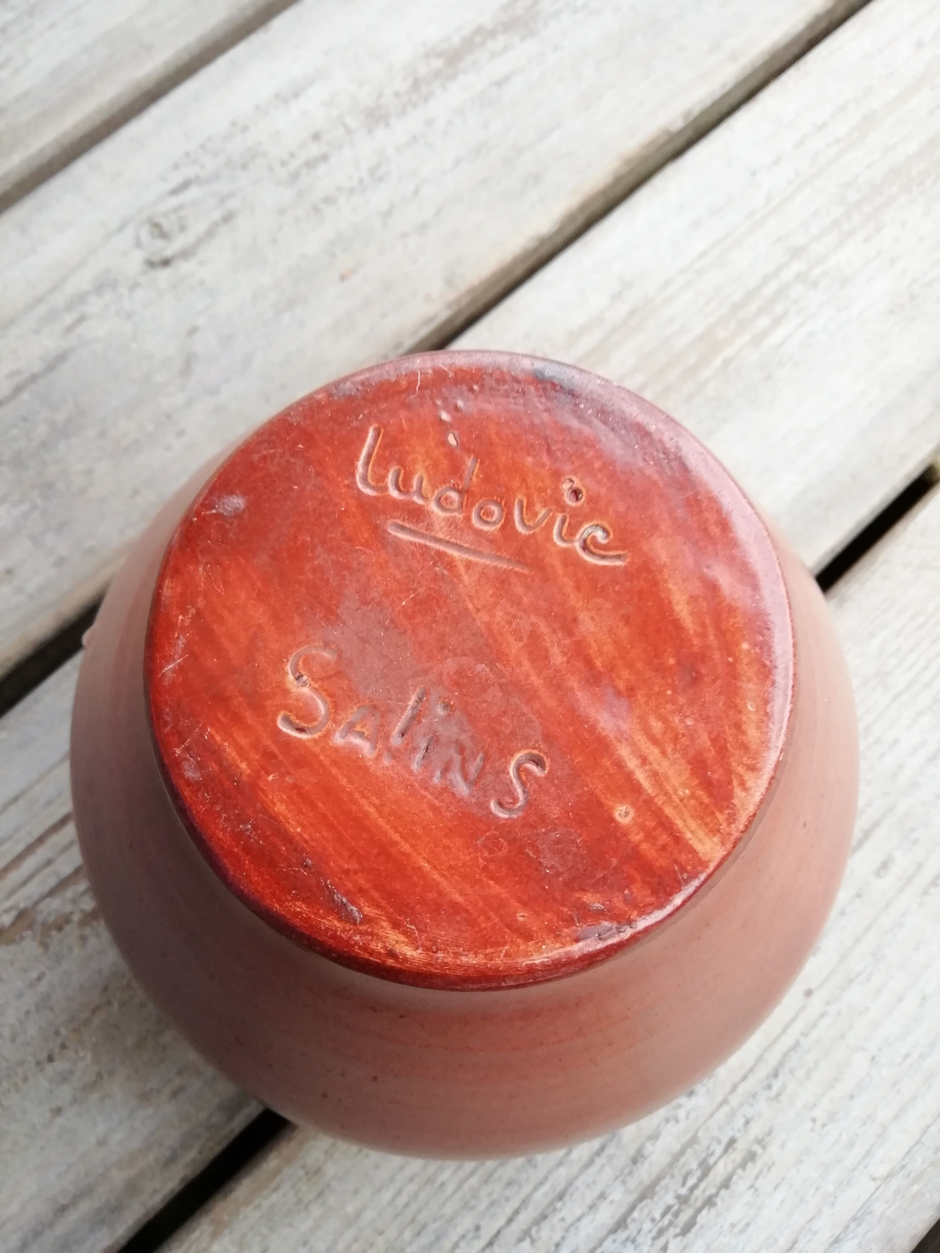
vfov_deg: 67.3
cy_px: 626
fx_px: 941
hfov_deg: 53.1
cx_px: 470
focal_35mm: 26
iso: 100
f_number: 2.2
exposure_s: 1/33.3
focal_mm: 3.21
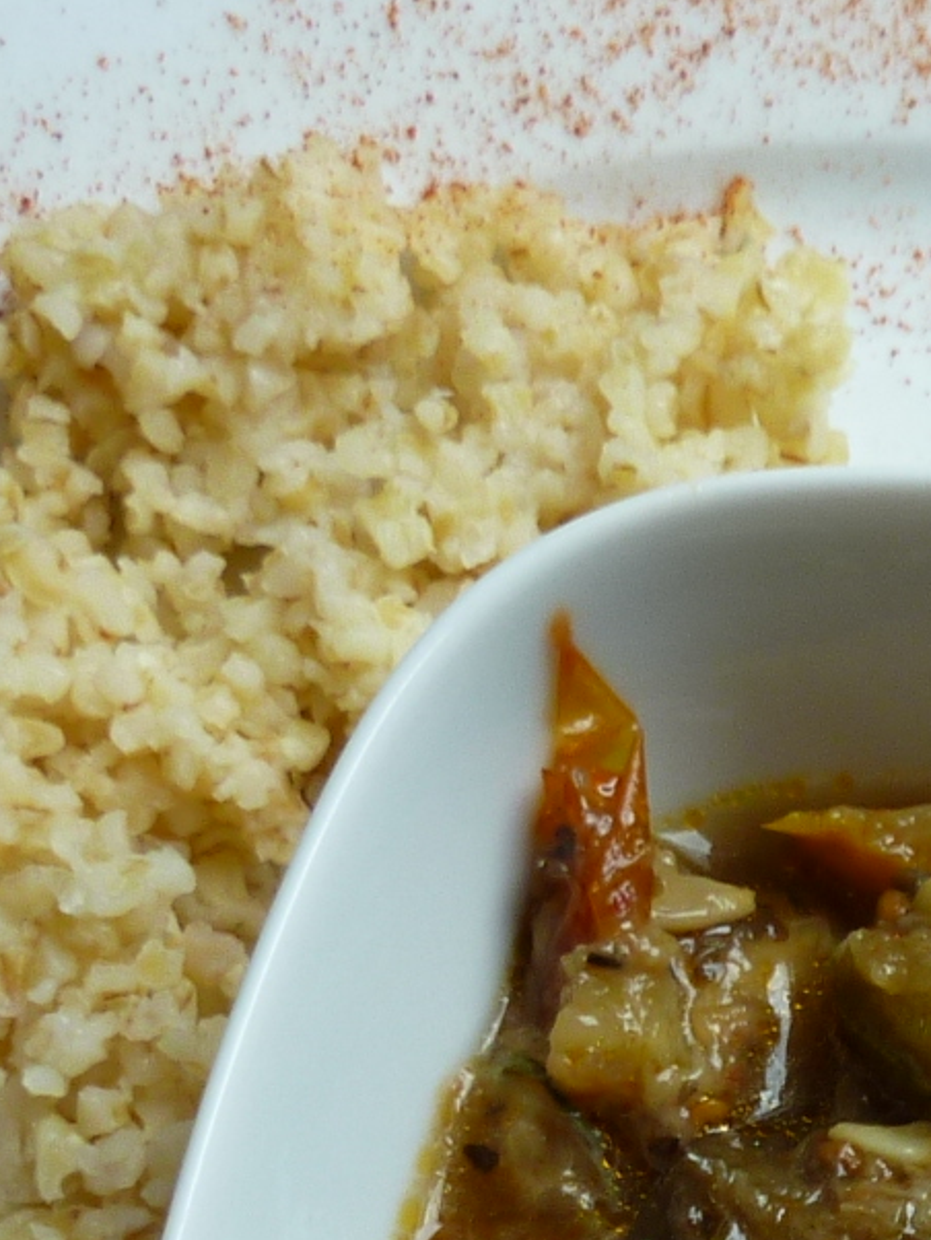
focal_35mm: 85
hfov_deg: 16.9
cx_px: 964
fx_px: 3046
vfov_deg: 21.5
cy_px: 1465
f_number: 3.3
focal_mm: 4.1
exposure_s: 1/40
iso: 80
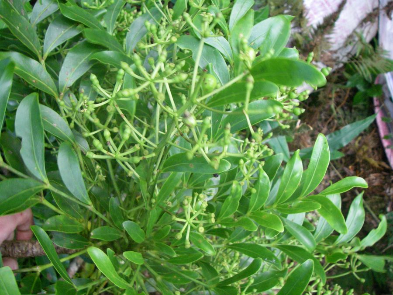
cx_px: 196
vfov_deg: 37.7
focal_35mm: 38
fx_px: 431
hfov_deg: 49.0
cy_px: 148
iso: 400
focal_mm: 6.3
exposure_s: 1/15
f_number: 3.3
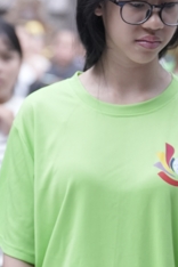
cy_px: 171
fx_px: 1913
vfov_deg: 8.0
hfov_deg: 5.2
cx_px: 334
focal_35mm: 258
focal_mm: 62
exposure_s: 1/800
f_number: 2.8
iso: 1250
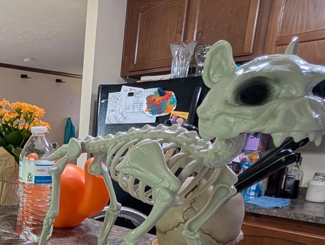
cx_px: -33
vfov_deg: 41.0
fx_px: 310
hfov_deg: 43.0
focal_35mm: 33
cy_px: 200
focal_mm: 2.02
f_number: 1.7
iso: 139
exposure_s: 1/40
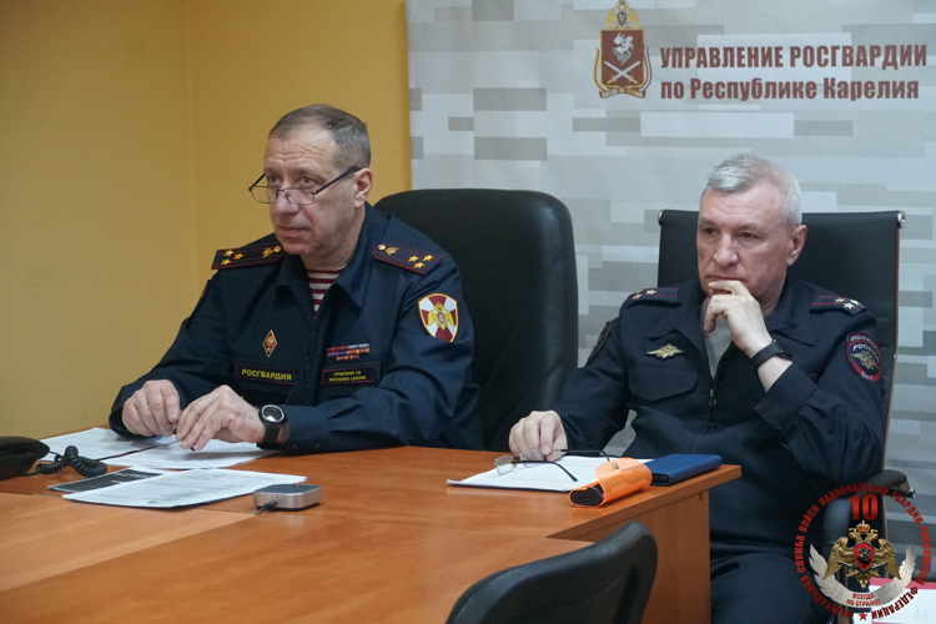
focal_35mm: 96
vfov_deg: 14.3
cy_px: 312
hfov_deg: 21.2
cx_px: 468
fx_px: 2496
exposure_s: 1/160
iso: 6400
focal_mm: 64
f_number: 5.6
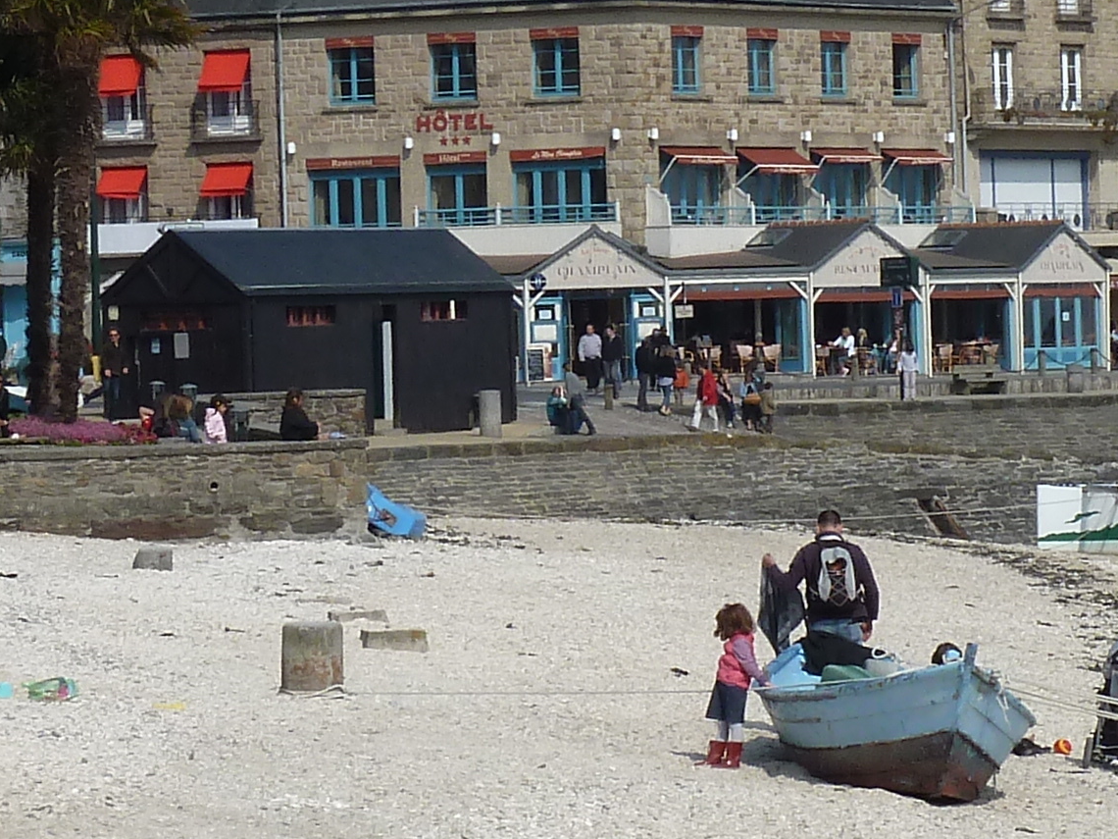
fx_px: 6233
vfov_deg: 7.7
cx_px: 747
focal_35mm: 193
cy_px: 311
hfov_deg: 10.2
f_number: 5.6
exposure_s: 1/640
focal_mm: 9.1
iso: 80
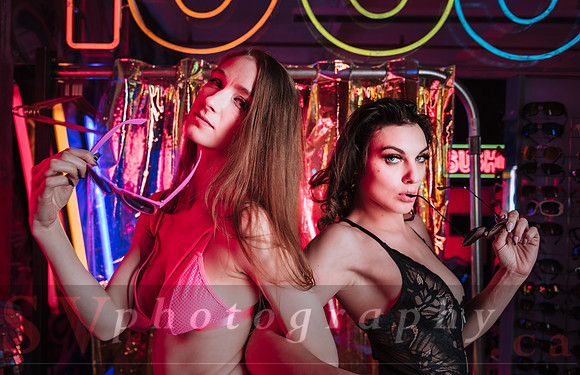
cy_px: 186
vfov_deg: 39.5
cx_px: 290
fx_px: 523
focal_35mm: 33
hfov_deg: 58.0
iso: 160
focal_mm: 32
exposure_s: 1/60
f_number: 4
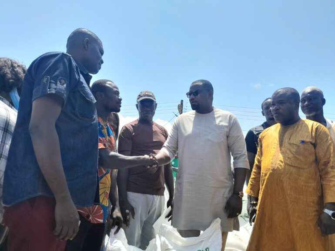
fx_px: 252
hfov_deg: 67.3
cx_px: 168
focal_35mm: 26
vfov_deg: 53.1
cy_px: 126
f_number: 1.8
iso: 40
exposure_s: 1/625
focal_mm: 3.98
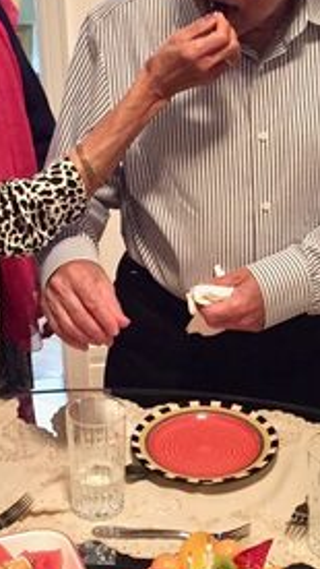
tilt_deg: -21.3
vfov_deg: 30.5
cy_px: 259
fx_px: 1039
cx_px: 161
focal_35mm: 69
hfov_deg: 17.5
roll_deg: +2.3
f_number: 2.2
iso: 400
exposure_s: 1/15
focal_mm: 4.15
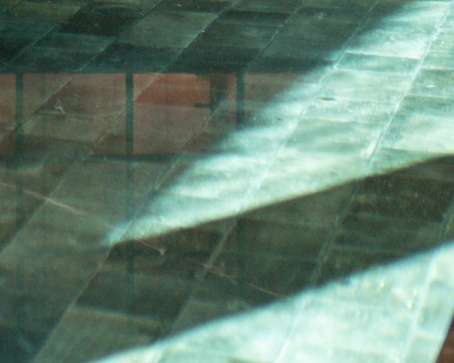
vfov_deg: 9.1
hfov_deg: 10.8
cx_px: -518
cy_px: -345
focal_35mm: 160
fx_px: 2150
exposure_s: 1/1000
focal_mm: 35
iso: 640
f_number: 1.4
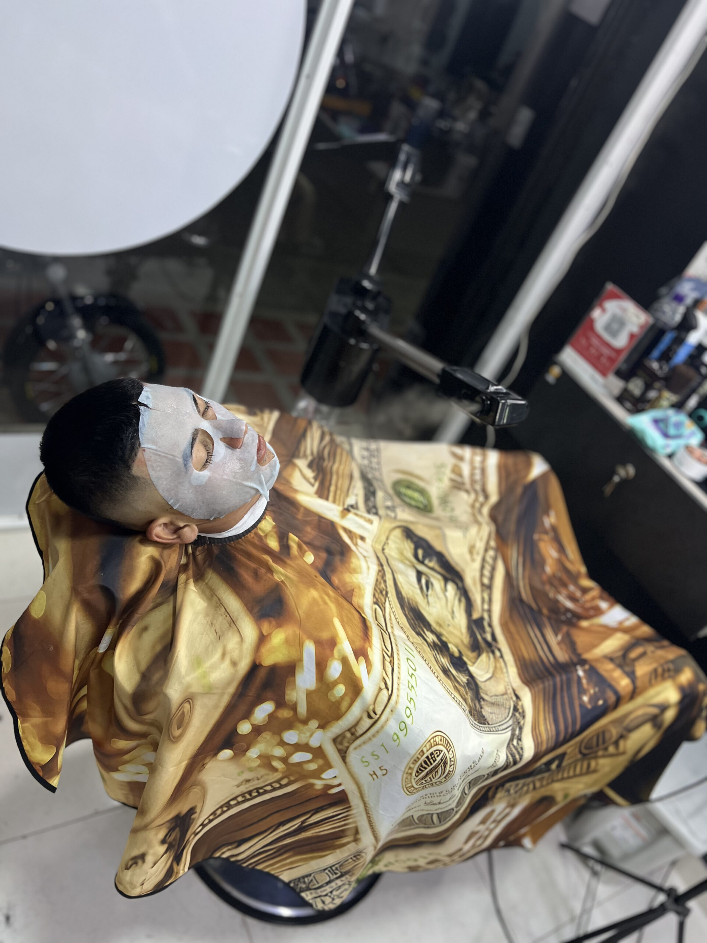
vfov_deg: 67.3
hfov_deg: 53.1
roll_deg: -26.0
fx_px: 708
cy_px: 472
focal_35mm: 26
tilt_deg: -35.7
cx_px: 354
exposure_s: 1/120
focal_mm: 5.7
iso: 125
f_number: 1.5
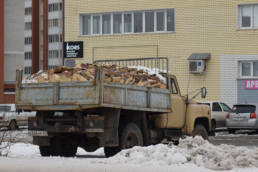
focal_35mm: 82
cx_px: 129
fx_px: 591
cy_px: 86
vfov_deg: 16.6
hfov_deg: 24.6
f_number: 7.1
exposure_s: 1/200
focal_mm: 55
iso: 400
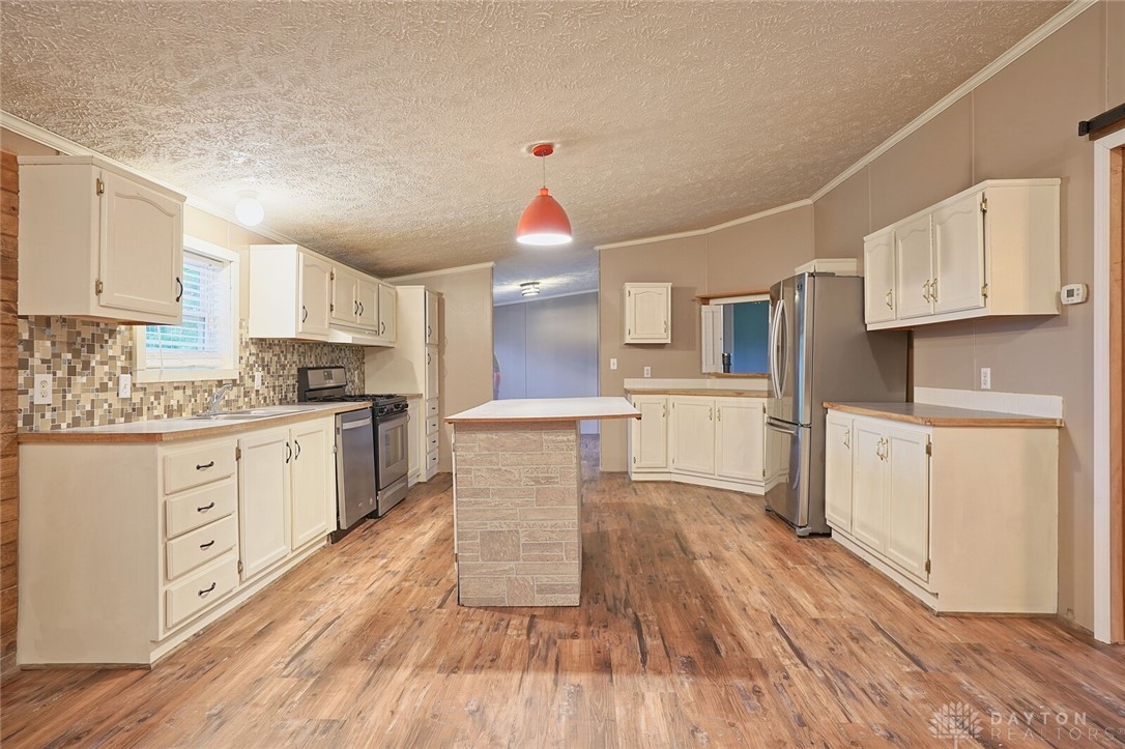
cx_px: 562
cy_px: 374
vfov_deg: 64.5
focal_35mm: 19
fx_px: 593
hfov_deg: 86.9
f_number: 7.1
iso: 400
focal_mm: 19
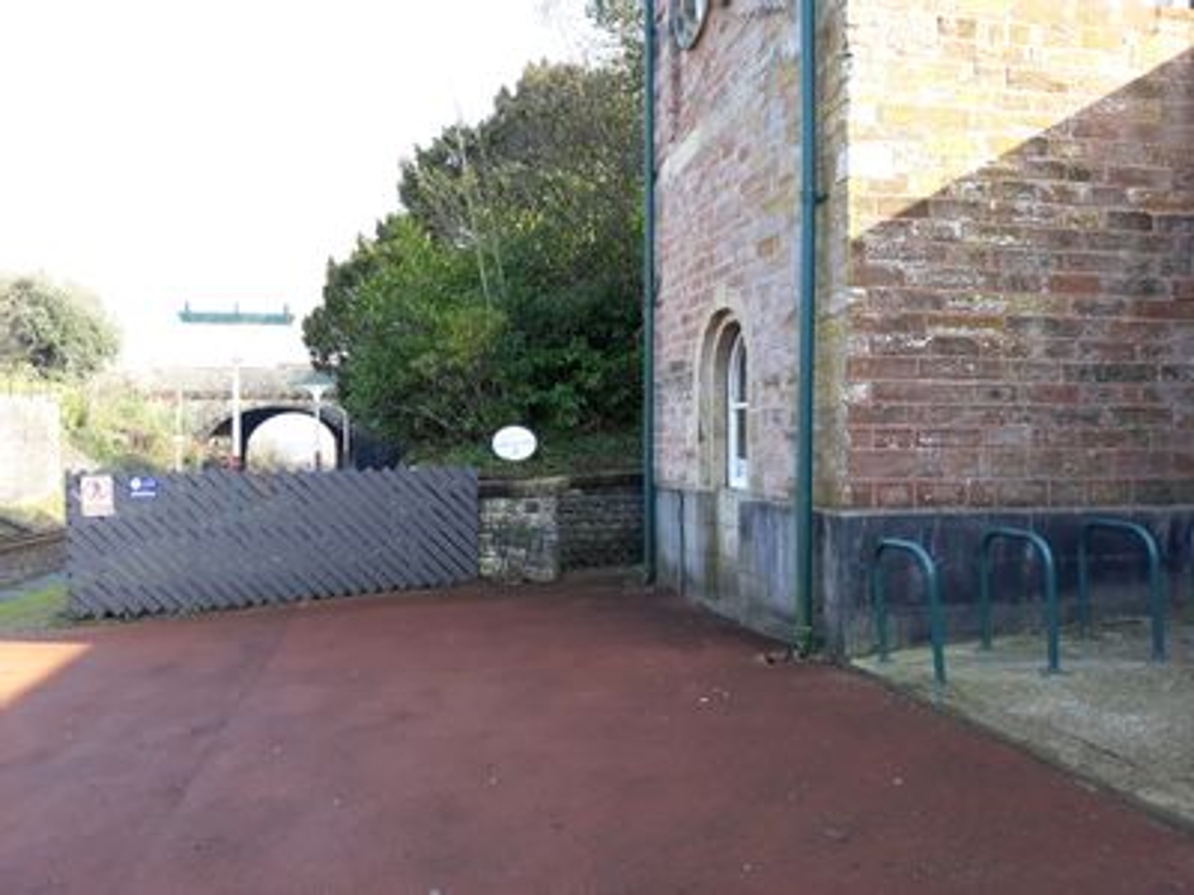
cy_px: 448
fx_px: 931
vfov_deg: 51.4
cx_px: 597
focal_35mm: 27
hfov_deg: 65.3
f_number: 1.7
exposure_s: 1/141
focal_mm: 3.71
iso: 40
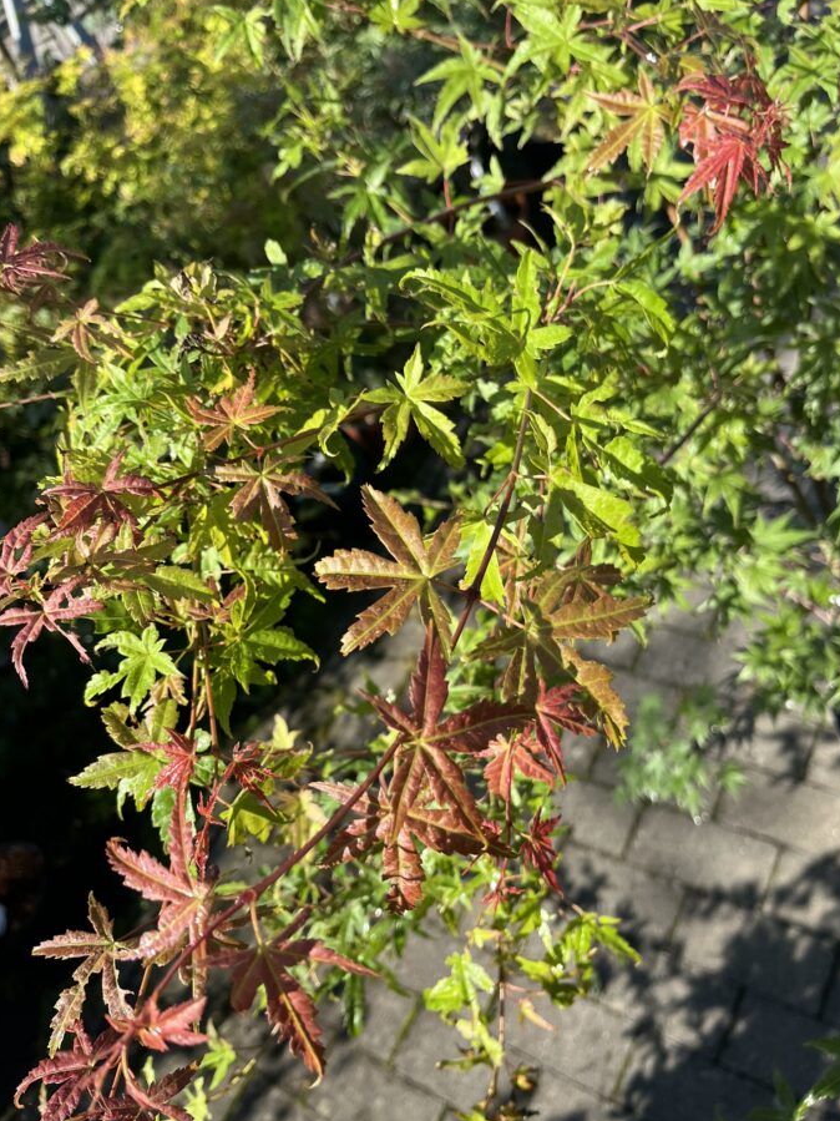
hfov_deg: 51.3
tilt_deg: -42.3
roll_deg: +32.5
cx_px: 431
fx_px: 874
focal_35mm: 27
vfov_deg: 65.3
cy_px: 569
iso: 50
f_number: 1.6
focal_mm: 5.1
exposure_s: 1/1129
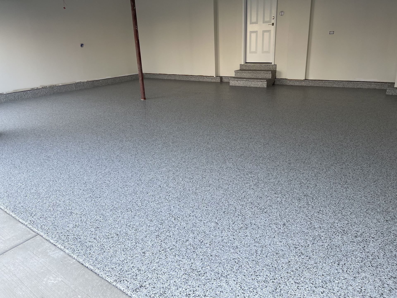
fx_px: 287
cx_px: 198
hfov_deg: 69.4
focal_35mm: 25
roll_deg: +2.8
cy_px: 149
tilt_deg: -20.3
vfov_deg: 54.9
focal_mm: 5.1
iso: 32
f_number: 1.6
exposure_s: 1/172
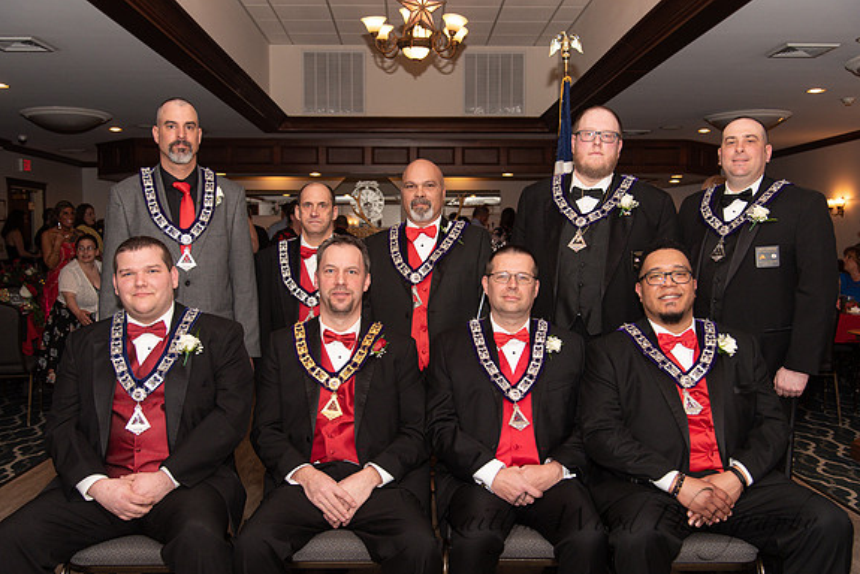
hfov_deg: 53.1
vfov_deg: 36.9
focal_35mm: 36
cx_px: 432
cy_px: 288
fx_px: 860
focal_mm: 34
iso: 800
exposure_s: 1/200
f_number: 4
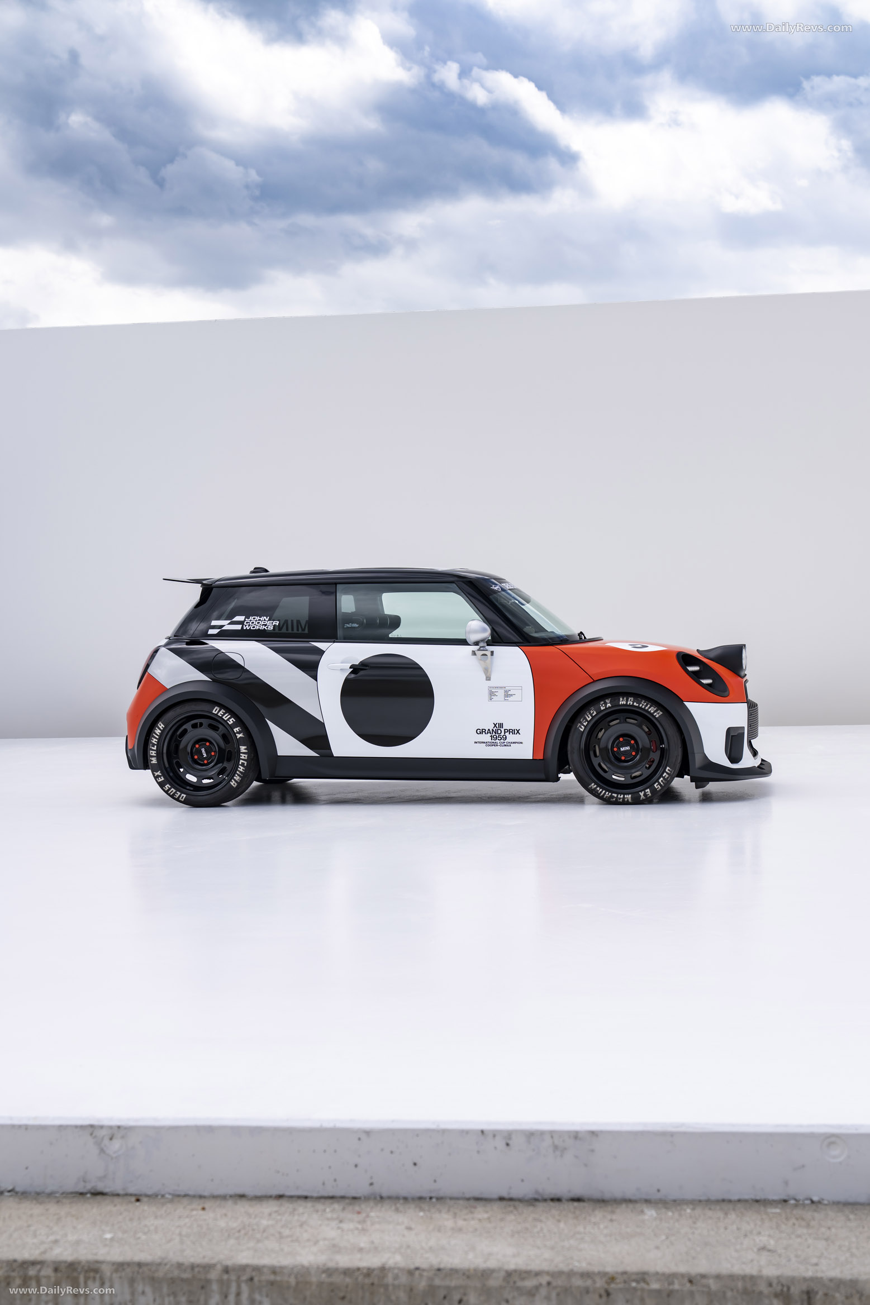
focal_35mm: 48
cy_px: 652
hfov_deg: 28.1
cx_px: 435
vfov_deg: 41.1
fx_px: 1740
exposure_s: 1/250
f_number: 4.5
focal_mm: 48
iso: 100
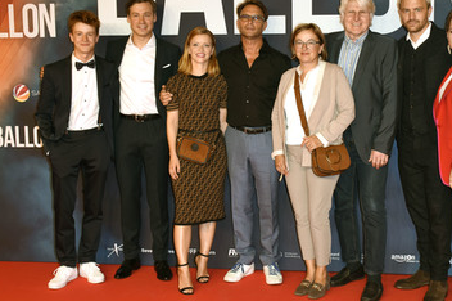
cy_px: 134
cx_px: 272
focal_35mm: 50
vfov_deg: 26.9
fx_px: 627
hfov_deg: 39.5
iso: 400
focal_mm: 26
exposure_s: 1/100
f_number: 6.3
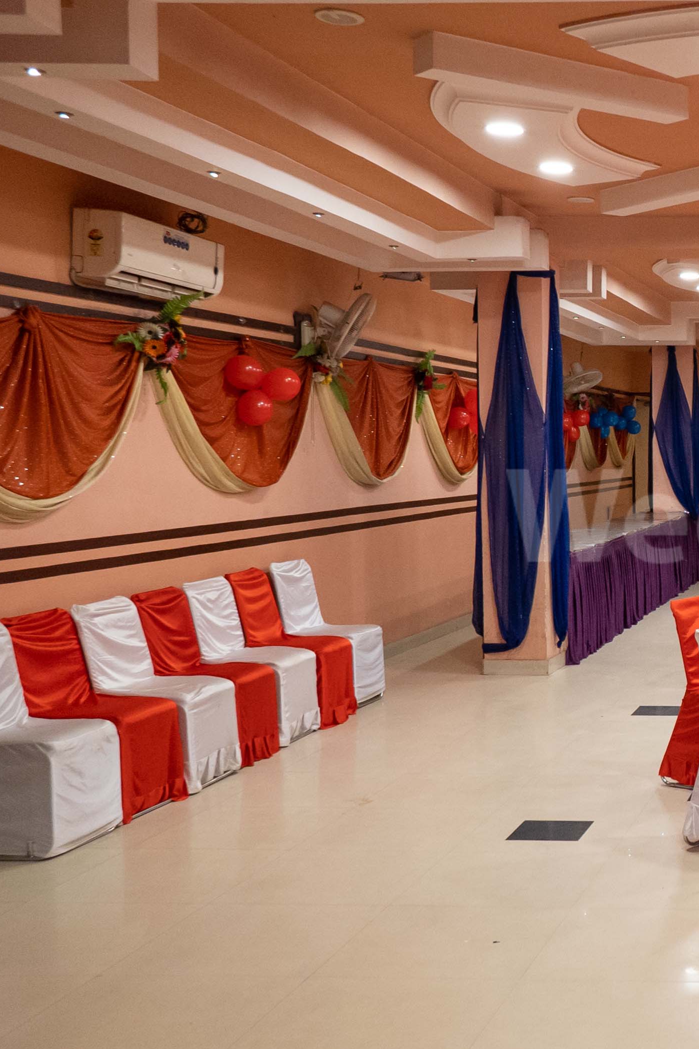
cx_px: 884
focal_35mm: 45
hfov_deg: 26.0
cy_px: 528
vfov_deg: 43.6
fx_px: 1311
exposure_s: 1/60
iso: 1600
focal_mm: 16
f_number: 4.5
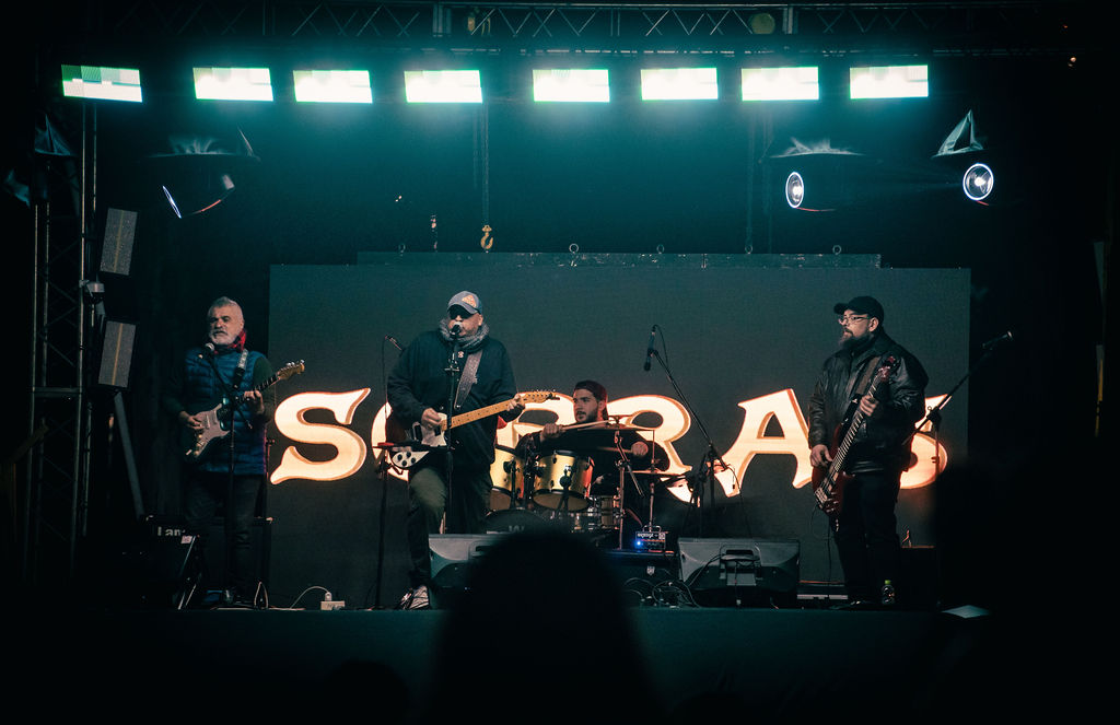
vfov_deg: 8.1
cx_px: 593
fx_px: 5106
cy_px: 383
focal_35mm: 166
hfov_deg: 12.5
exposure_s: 1/200
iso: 2000
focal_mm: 155
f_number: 4.8
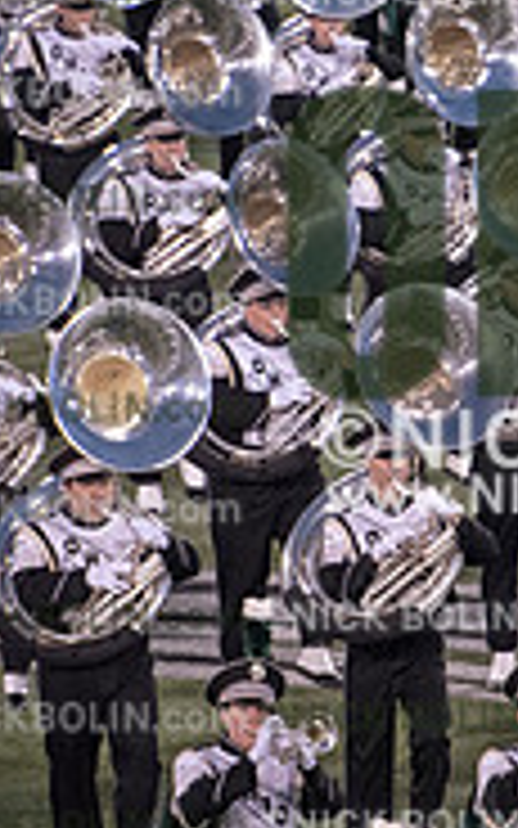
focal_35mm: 642
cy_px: 304
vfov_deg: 3.3
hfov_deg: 2.0
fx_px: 14501
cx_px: 604
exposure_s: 1/1250
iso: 5000
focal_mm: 200
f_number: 3.2
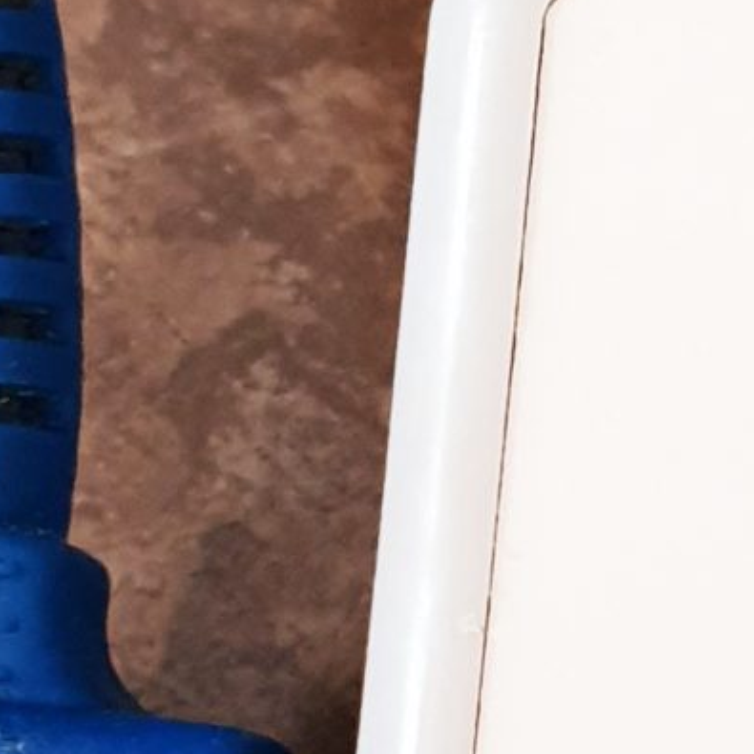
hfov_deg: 11.0
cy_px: 785
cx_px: 1292
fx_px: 3672
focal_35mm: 149
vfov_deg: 11.6
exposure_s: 1/50
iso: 320
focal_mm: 4.3
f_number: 2.4
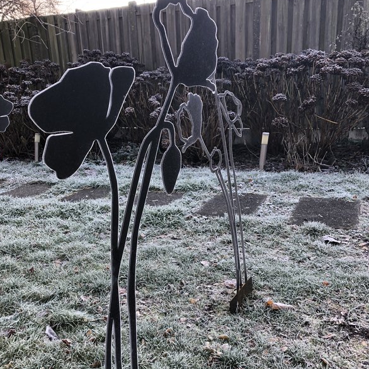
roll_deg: +3.9
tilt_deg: -18.3
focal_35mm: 35
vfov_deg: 46.9
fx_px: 422
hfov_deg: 47.2
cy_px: 223
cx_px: 184
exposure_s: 1/101
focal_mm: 3.99
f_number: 1.8
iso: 32
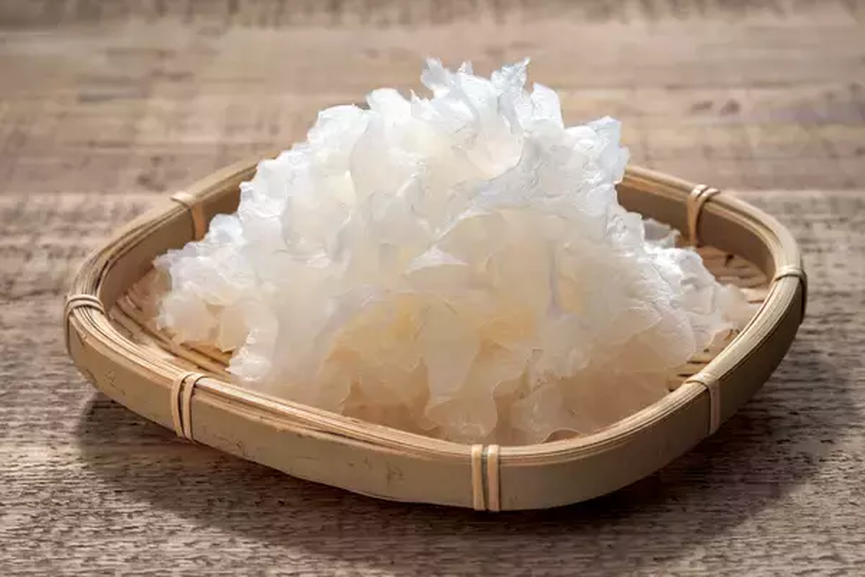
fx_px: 2162
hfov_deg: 22.6
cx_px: 432
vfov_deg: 15.2
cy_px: 288
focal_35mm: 90
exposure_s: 1/100
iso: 100
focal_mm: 90
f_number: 14
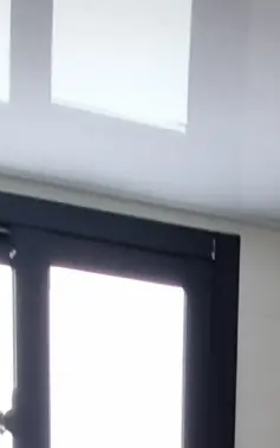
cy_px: 1034
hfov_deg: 13.4
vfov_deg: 15.0
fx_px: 1135
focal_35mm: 93
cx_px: 397
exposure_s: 1/60
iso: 64
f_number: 2.2
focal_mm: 1.74
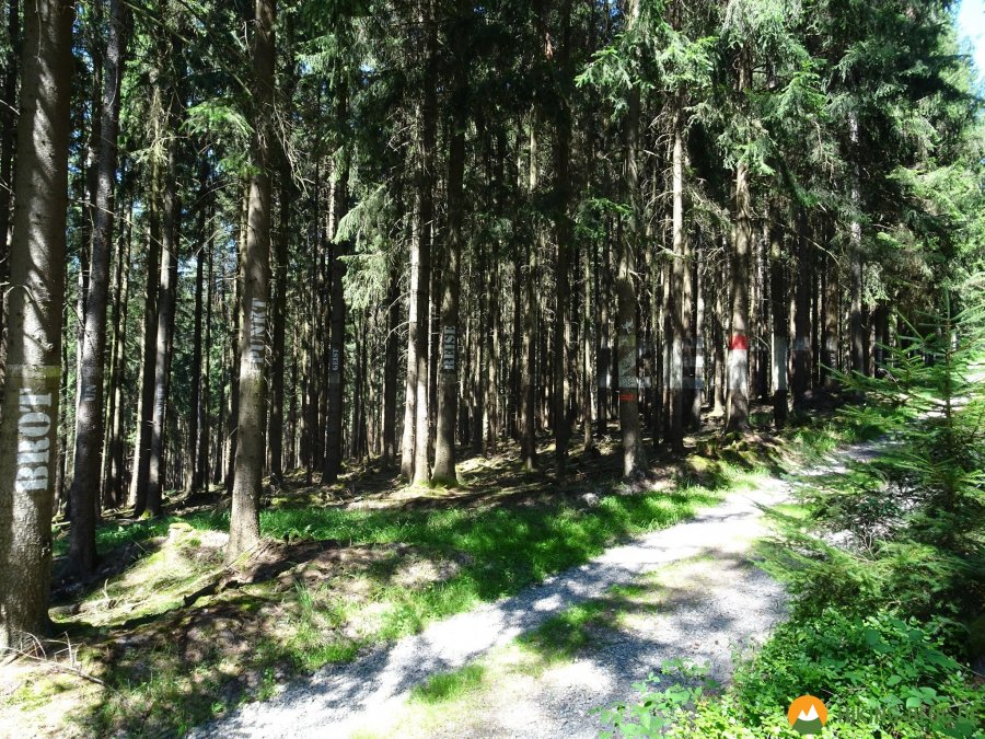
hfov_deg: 71.6
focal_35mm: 24
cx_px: 492
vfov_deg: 56.8
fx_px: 683
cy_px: 370
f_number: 3.5
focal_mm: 4.1
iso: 80
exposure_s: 1/80
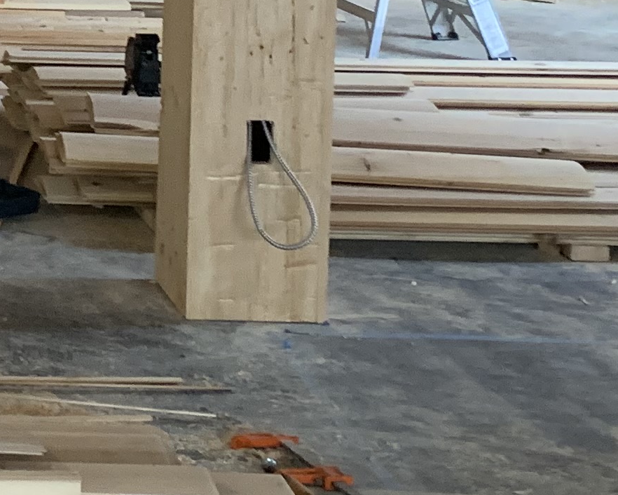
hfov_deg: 14.6
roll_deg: -0.3
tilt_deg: -7.5
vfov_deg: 12.8
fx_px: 2122
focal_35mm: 116
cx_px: -486
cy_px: -196
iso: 320
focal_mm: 4.25
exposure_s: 1/60
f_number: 1.8
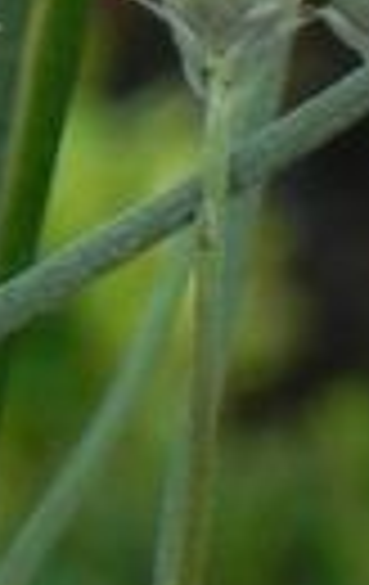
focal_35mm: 1378
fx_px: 22027
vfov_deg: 1.5
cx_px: 783
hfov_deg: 1.0
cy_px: 657
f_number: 5
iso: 160
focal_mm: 37.7
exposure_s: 1/500
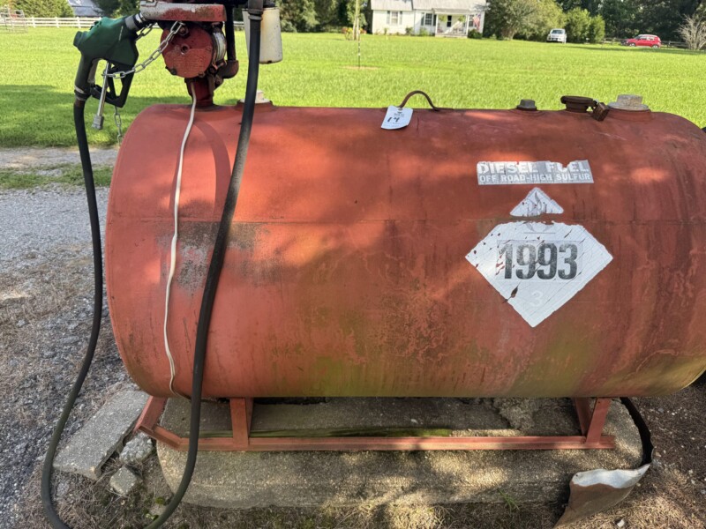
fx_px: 489
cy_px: 264
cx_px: 353
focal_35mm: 24
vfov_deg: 56.8
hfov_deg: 71.6
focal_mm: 6.76
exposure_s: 1/747
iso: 80
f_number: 1.78
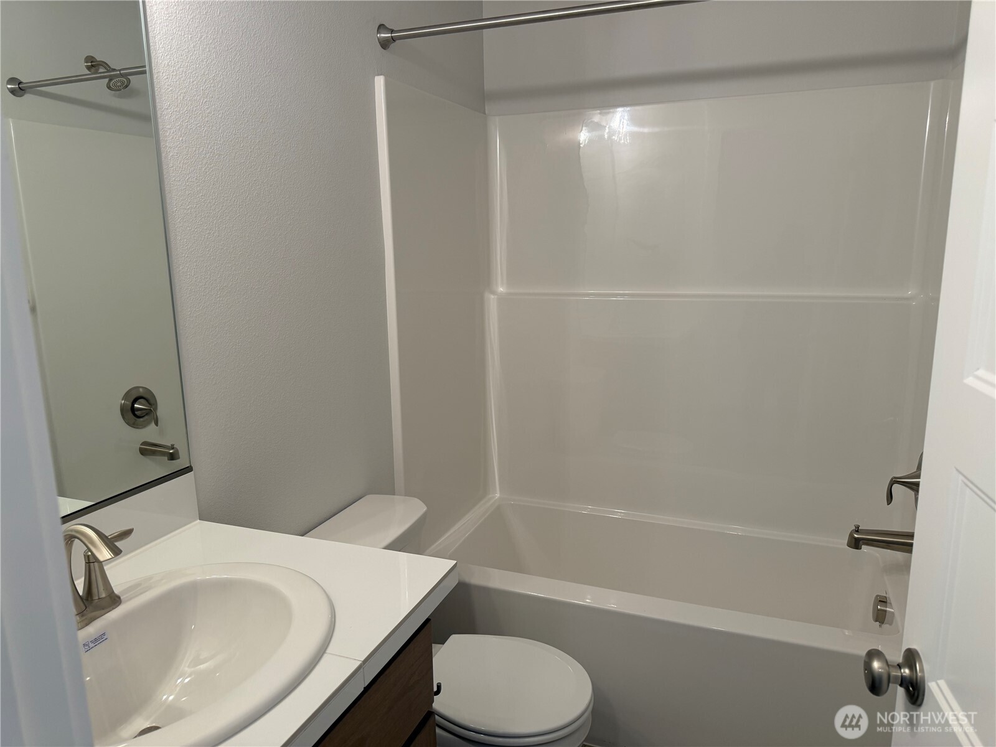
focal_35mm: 24
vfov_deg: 56.8
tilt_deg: -10.2
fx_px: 691
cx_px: 498
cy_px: 374
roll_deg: +0.6
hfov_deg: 71.6
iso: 125
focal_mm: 6.76
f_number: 1.78
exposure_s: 1/120
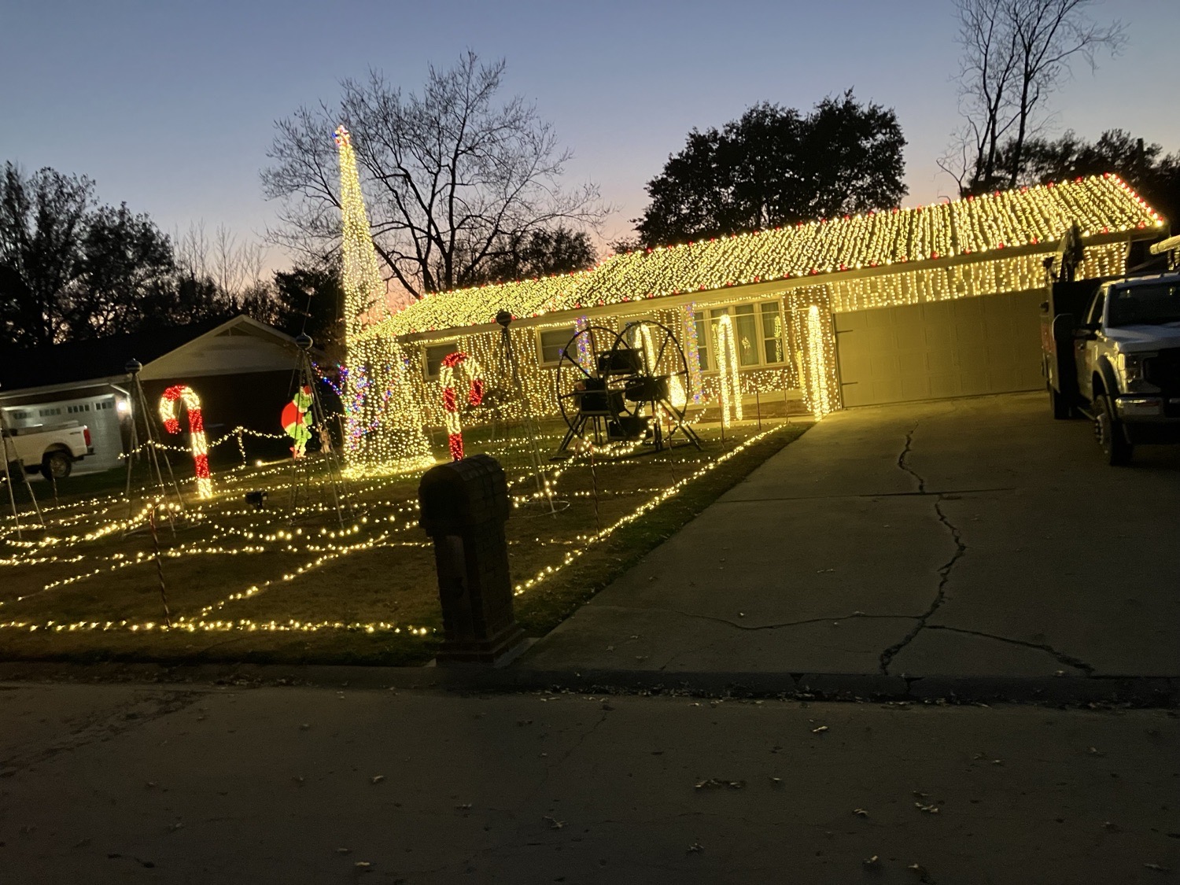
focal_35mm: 28
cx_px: 590
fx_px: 954
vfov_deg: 49.7
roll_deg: +5.4
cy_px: 442
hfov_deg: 63.4
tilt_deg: -2.4
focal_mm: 3.99
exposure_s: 1/30
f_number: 1.8
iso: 400
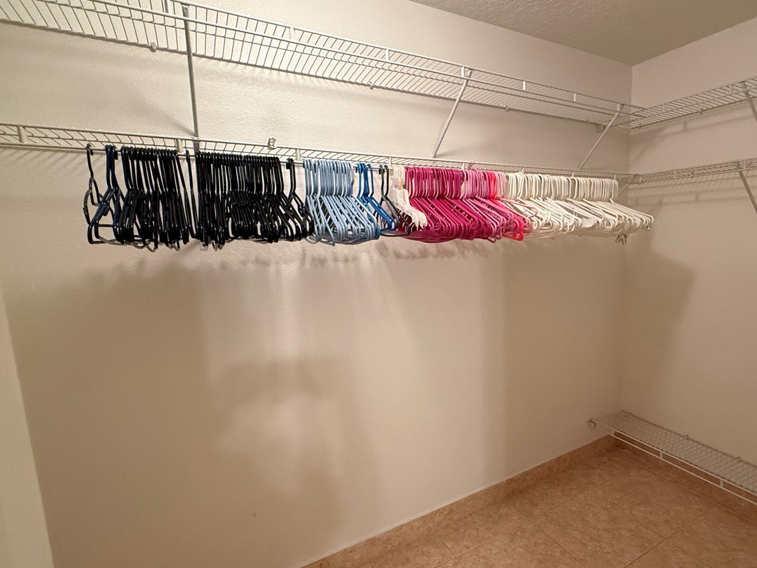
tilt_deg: -7.6
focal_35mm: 19
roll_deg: +1.5
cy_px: 290
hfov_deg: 83.7
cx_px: 451
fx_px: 415
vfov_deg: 68.7
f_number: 2.2
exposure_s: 1/60
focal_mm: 2.22
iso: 500
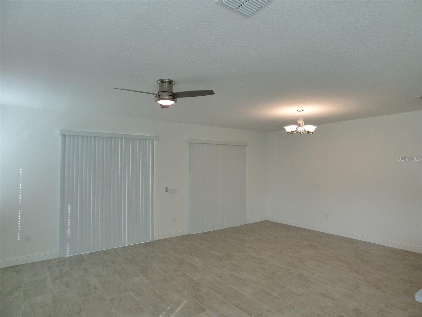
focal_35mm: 20
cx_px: 211
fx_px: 244
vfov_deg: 66.0
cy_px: 158
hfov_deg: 81.7
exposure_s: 1/100
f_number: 2.8
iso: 250
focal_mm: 3.58
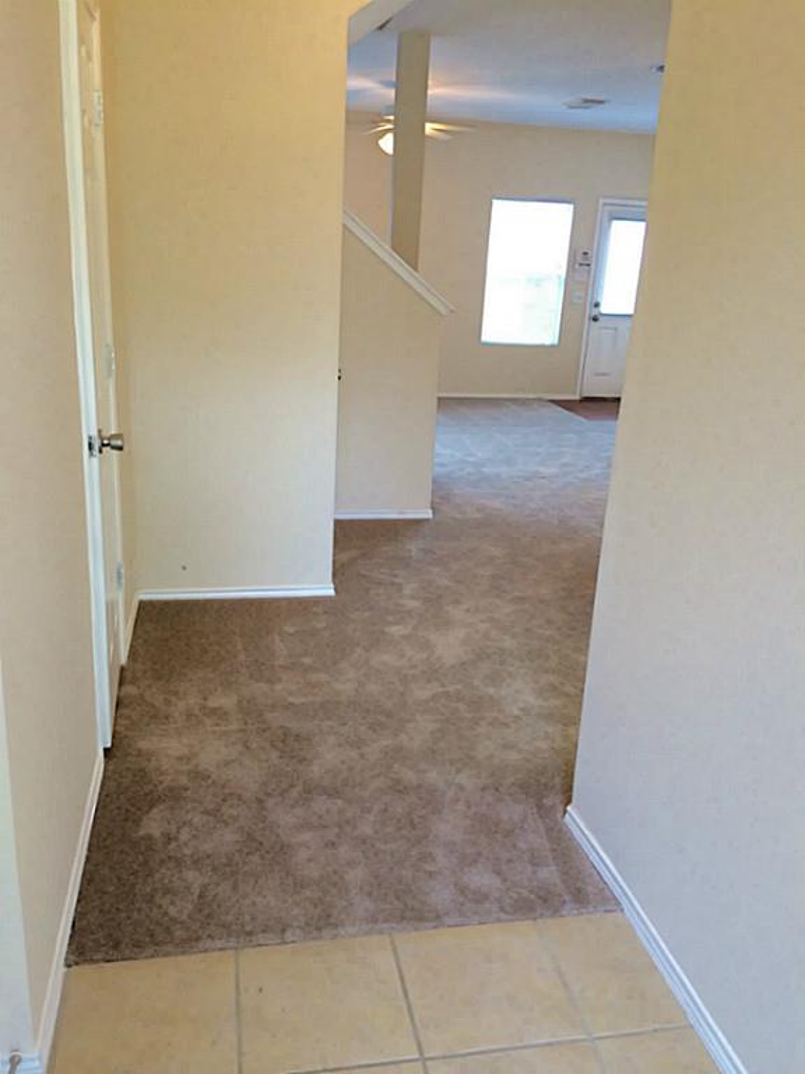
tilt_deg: -18.4
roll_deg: -1.5
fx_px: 899
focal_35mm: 29
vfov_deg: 61.7
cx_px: 402
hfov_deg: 48.2
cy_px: 537
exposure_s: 1/30
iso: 125
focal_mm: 4.15
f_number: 2.2
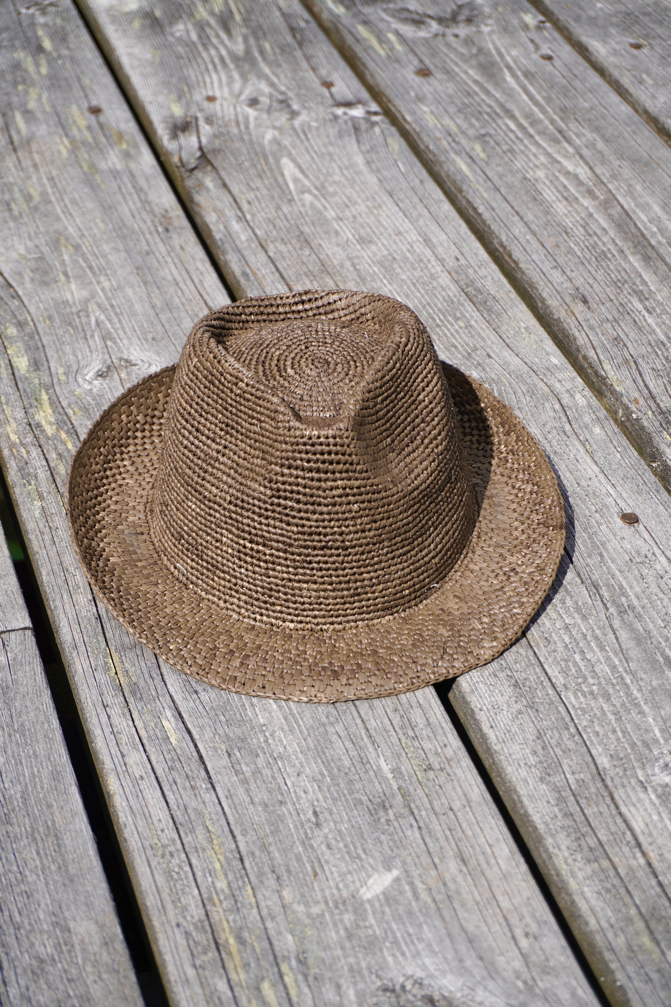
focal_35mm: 70
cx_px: 336
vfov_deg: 28.6
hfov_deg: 19.3
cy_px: 504
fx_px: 1971
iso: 100
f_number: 5.6
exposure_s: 1/800
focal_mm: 47
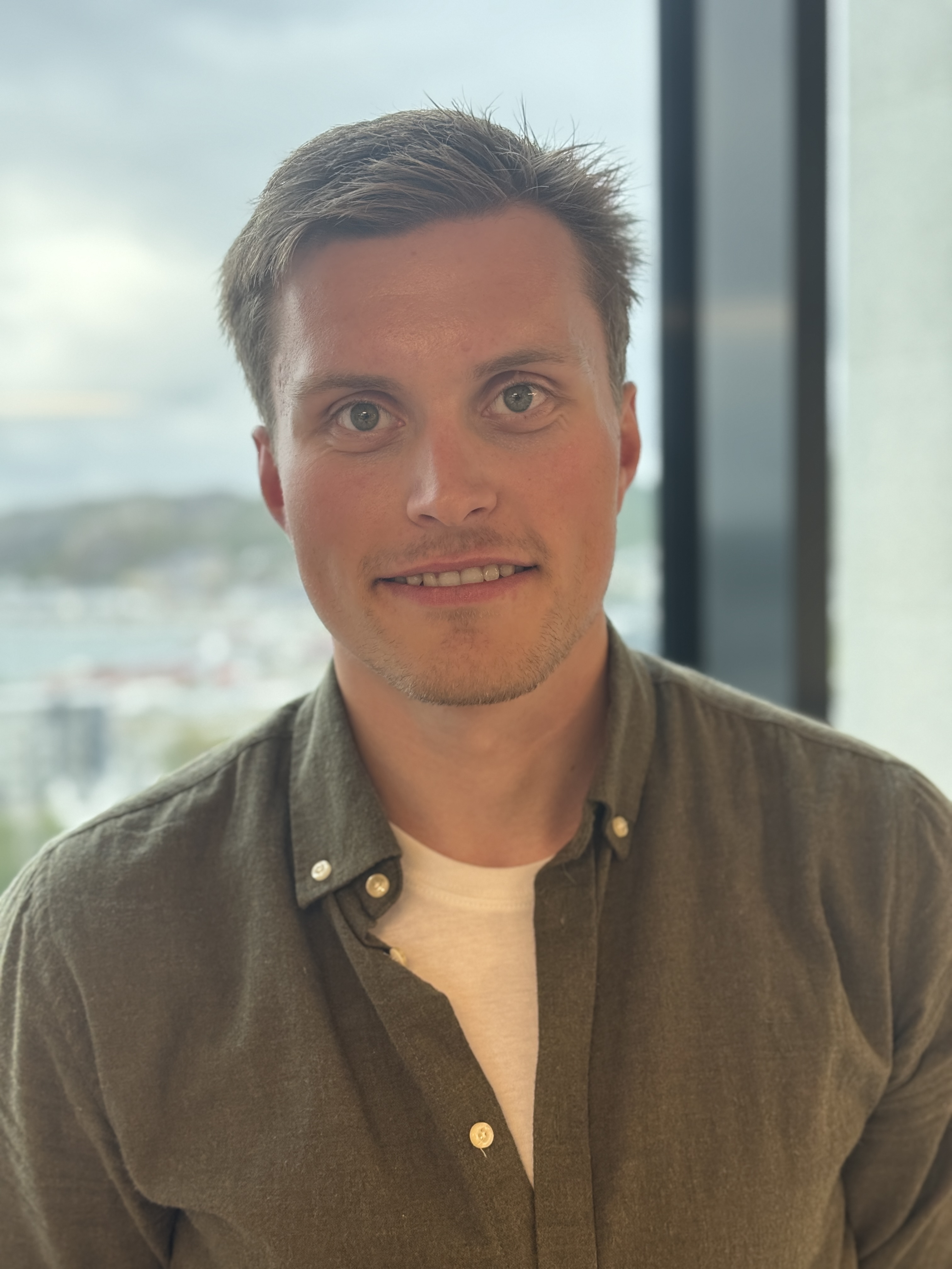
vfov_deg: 39.7
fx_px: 1760
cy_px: 634
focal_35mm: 48
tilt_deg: -4.0
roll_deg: +1.1
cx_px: 476
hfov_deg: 30.3
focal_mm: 6.76
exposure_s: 1/260
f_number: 1.78
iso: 100
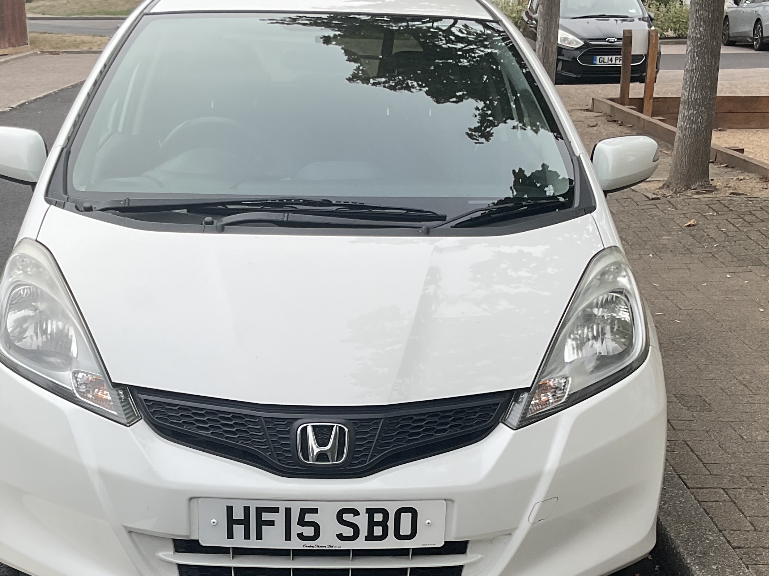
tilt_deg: -19.7
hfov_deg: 34.9
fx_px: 1222
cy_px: 431
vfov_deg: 26.2
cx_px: 355
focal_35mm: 55
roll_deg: +0.7
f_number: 1.8
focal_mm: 3
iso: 16
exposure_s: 1/500
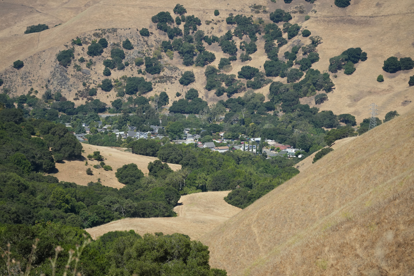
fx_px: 1403
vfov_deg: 11.2
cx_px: 207
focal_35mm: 122
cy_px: 138
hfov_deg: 16.8
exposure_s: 1/2500
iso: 640
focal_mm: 122
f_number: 5.6
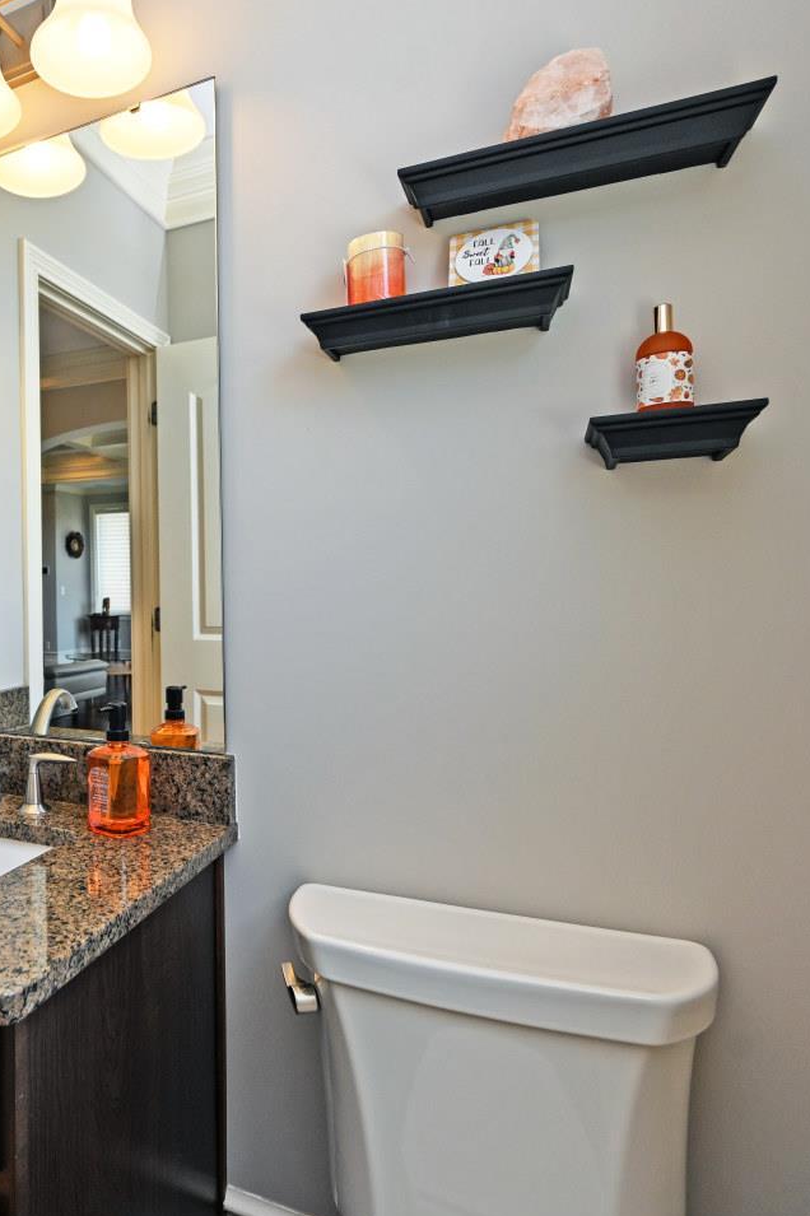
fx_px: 743
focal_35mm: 22
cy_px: 586
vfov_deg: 78.6
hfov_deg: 50.9
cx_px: 88
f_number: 5.6
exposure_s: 1/125
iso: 200
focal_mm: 14
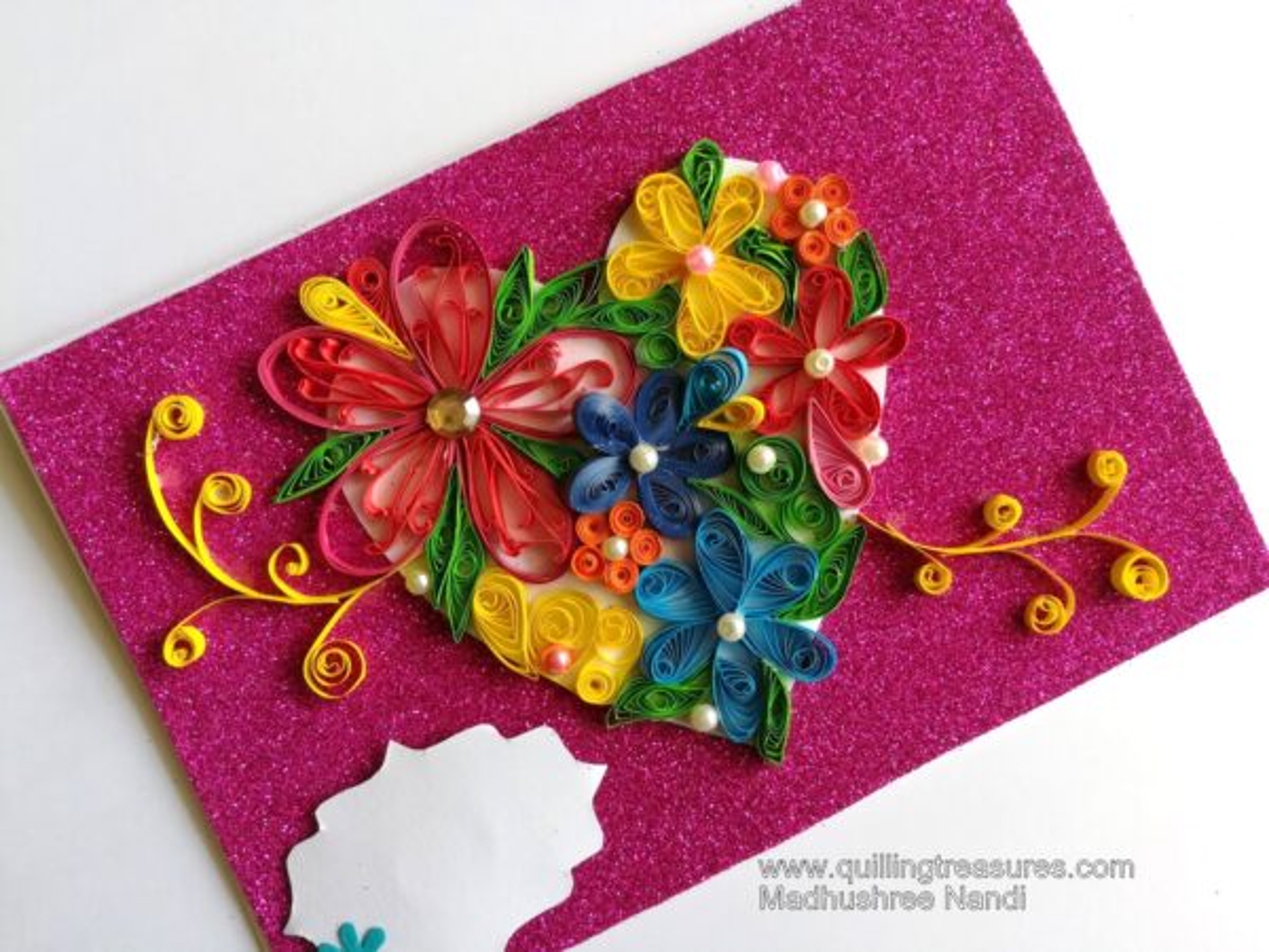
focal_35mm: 26
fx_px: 953
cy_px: 476
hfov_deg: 67.3
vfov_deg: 53.1
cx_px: 634
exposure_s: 1/40
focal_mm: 3.83
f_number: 2.2
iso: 64
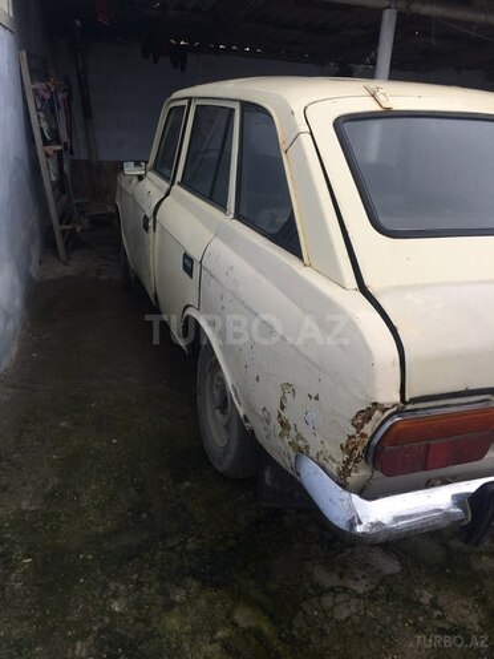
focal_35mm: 29
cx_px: 247
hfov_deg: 48.2
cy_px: 330
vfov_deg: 61.7
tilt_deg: -23.8
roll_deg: -3.2
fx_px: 552
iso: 32
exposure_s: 1/272
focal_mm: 4.15
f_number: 2.2
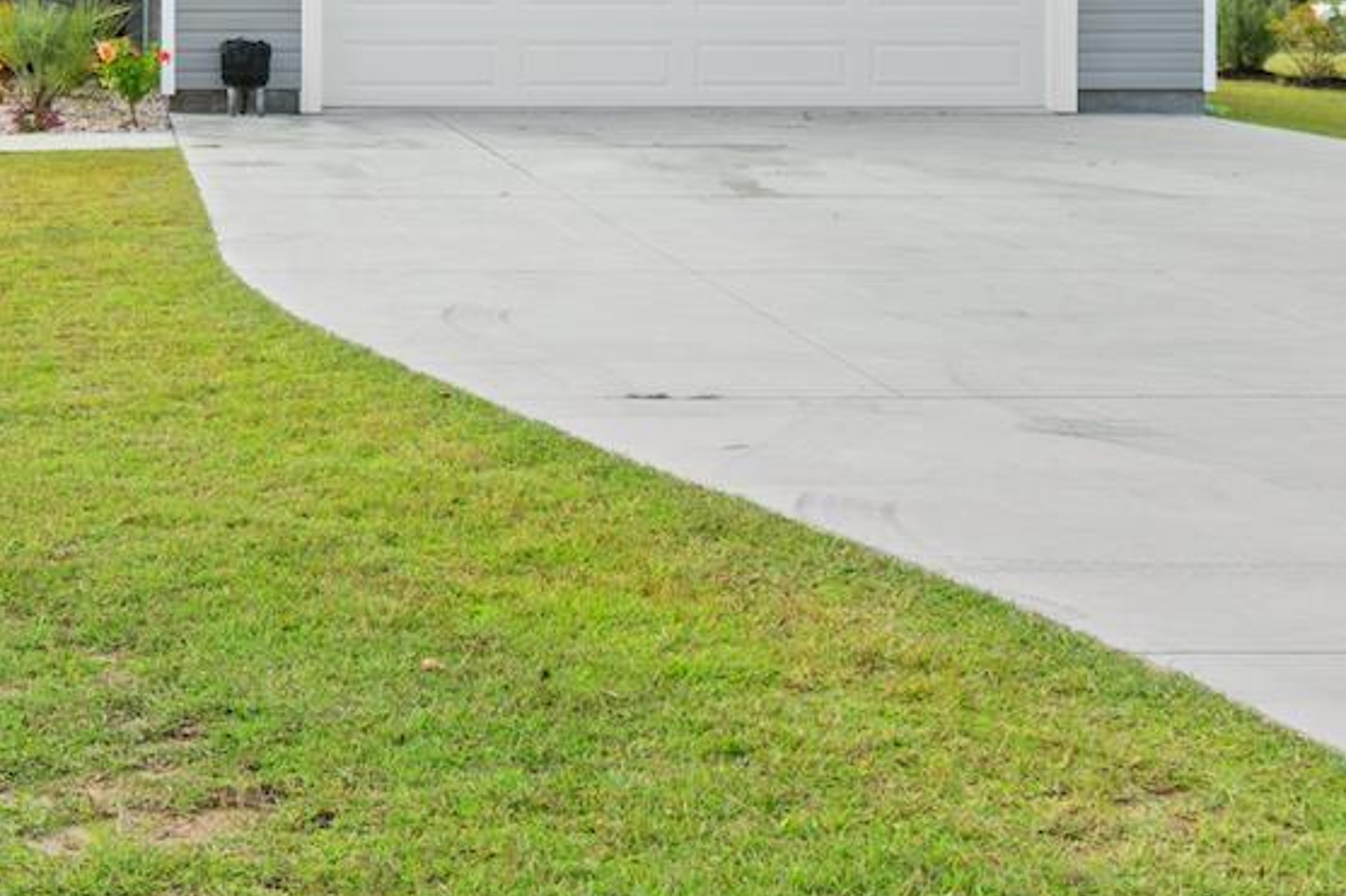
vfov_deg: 19.0
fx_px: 2579
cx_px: 188
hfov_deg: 28.4
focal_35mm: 69
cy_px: -56
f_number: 5.6
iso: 100
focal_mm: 20
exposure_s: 1/100
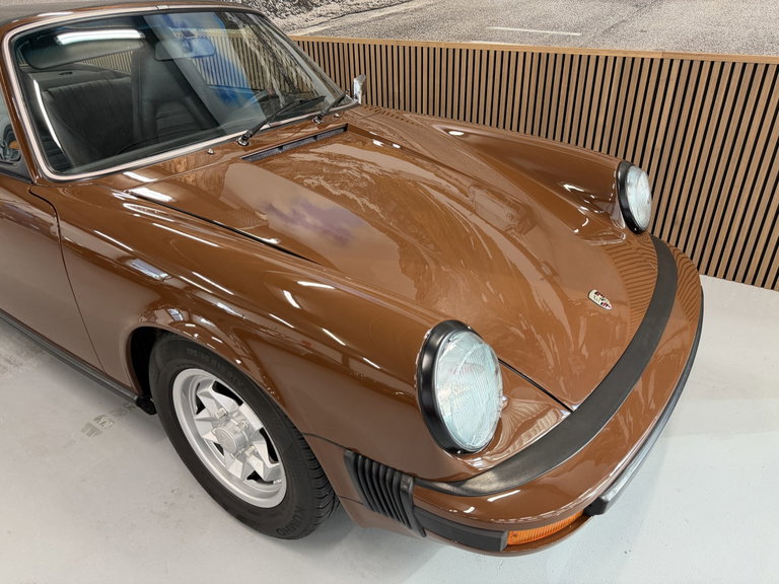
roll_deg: +1.2
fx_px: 540
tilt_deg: -30.1
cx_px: 390
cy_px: 292
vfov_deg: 56.8
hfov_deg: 71.6
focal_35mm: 24
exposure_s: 1/50
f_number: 1.78
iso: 250
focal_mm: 6.76
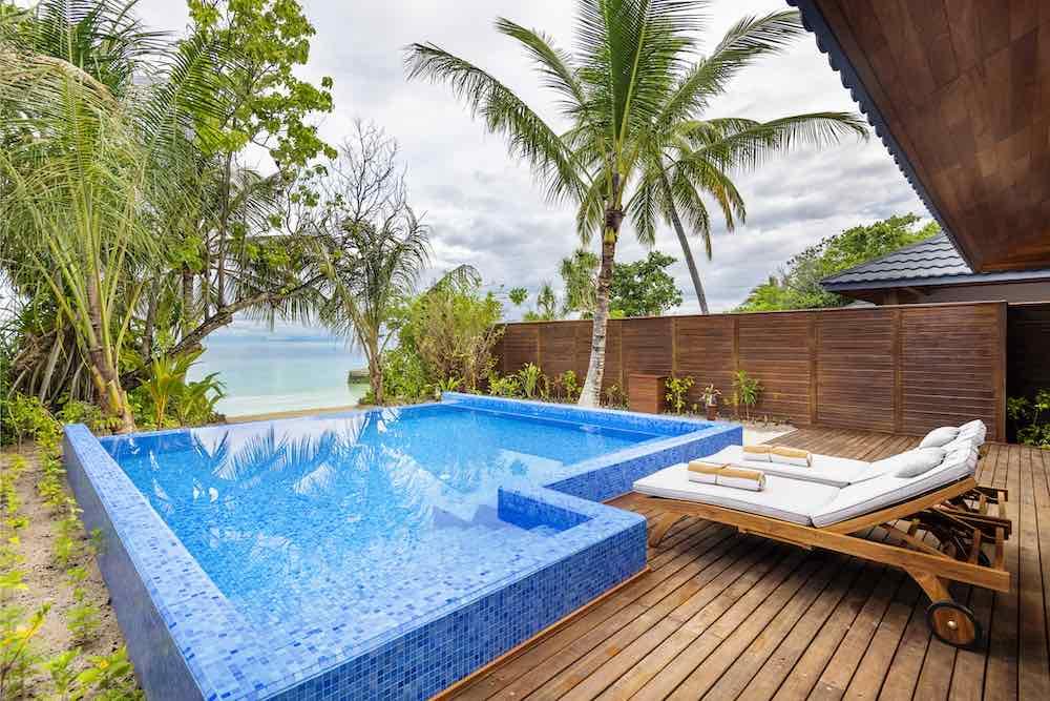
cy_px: 350
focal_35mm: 17
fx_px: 496
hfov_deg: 93.3
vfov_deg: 70.5
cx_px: 525
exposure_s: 1/15
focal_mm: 17
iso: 100
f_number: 8
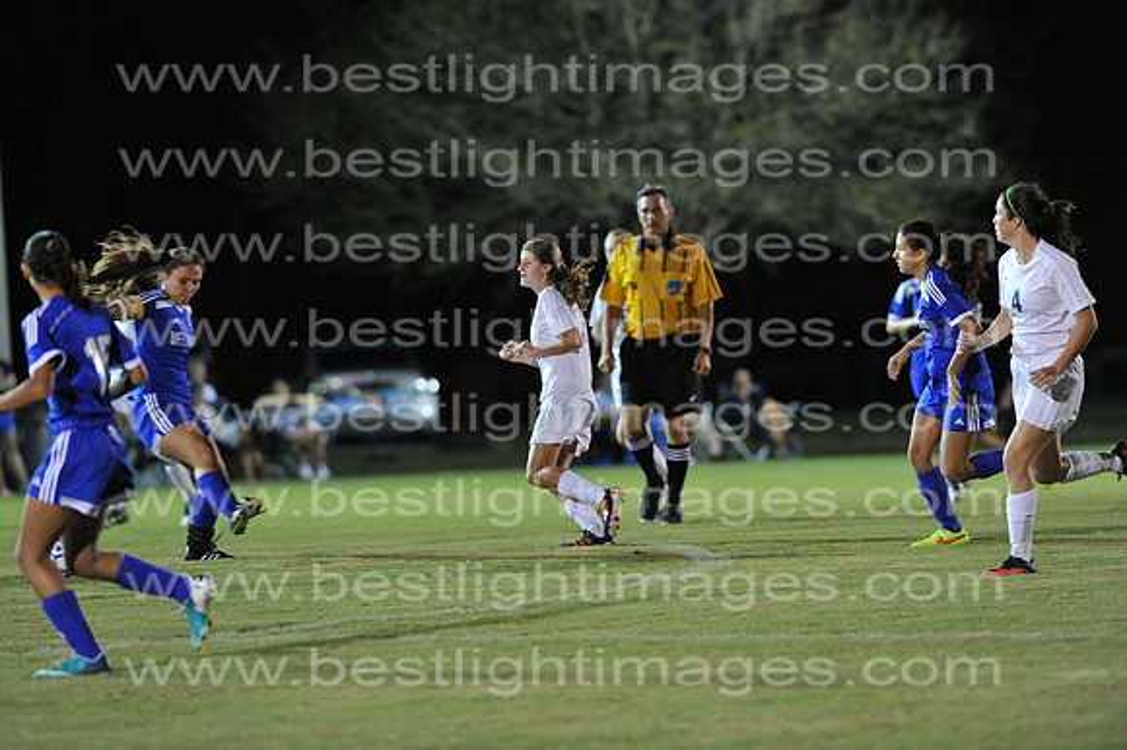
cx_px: 564
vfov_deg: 4.6
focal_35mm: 300
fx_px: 9386
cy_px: 375
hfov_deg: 6.9
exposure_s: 1/400
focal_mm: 300
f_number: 4
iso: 5000
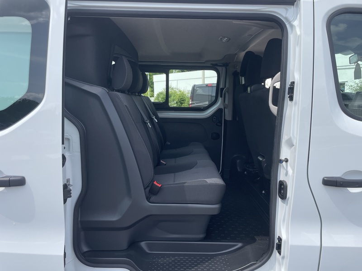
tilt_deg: -8.4
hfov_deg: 67.3
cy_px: 136
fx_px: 272
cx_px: 181
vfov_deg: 53.1
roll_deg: +1.3
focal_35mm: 26
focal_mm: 4.2
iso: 32
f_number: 1.6
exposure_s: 1/1667
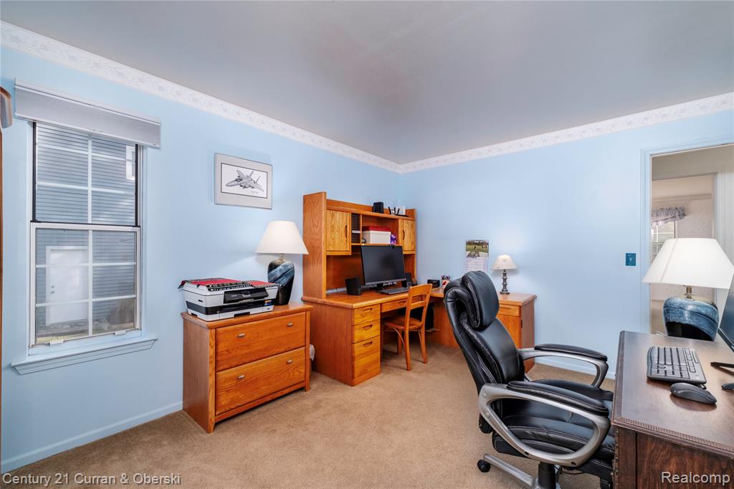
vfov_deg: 77.3
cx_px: 367
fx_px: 306
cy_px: 244
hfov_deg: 100.4
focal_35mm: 15
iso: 800
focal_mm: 10
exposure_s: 1/250
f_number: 6.4
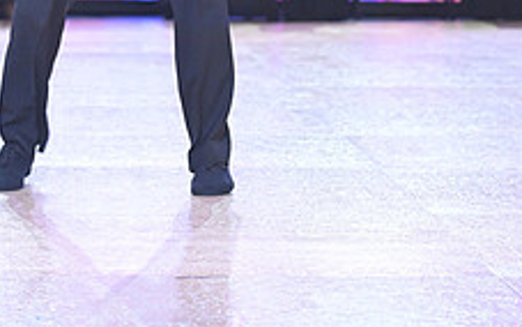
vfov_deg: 6.0
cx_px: 206
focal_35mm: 214
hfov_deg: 9.8
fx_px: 3045
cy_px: -297
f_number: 4
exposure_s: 1/250
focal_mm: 82
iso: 2000
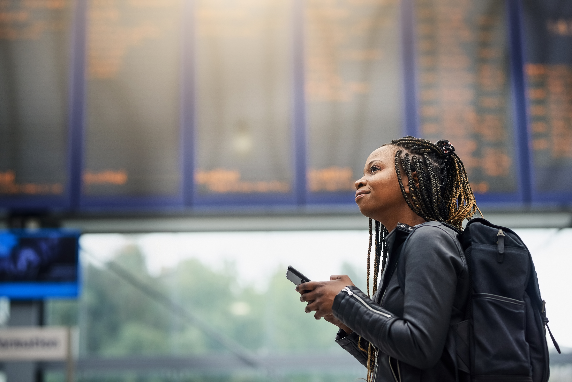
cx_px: 286
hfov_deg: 23.9
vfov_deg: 16.1
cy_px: 191
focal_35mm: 85
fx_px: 1351
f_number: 2.2
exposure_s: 1/800
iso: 200
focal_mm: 85
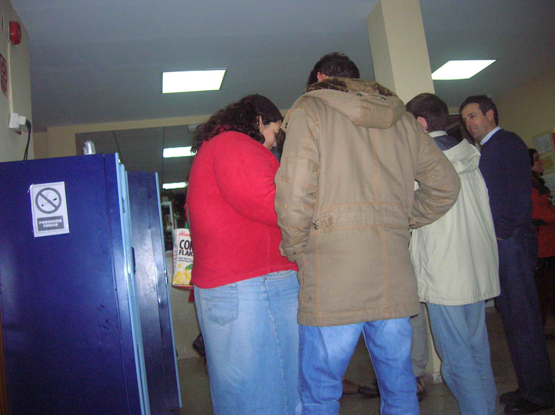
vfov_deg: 41.7
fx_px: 545
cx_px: 278
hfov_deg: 54.0
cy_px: 208
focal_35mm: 34
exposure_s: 1/60.1
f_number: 2.9
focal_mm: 5.7
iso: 200
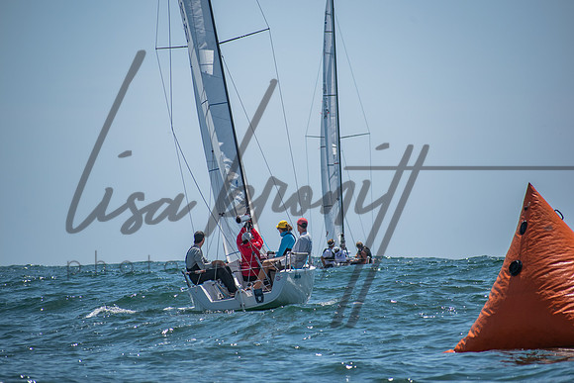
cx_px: 287
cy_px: 192
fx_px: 5080
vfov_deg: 4.3
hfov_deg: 6.5
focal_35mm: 319
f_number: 6.3
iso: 200
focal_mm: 210
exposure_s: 1/1250
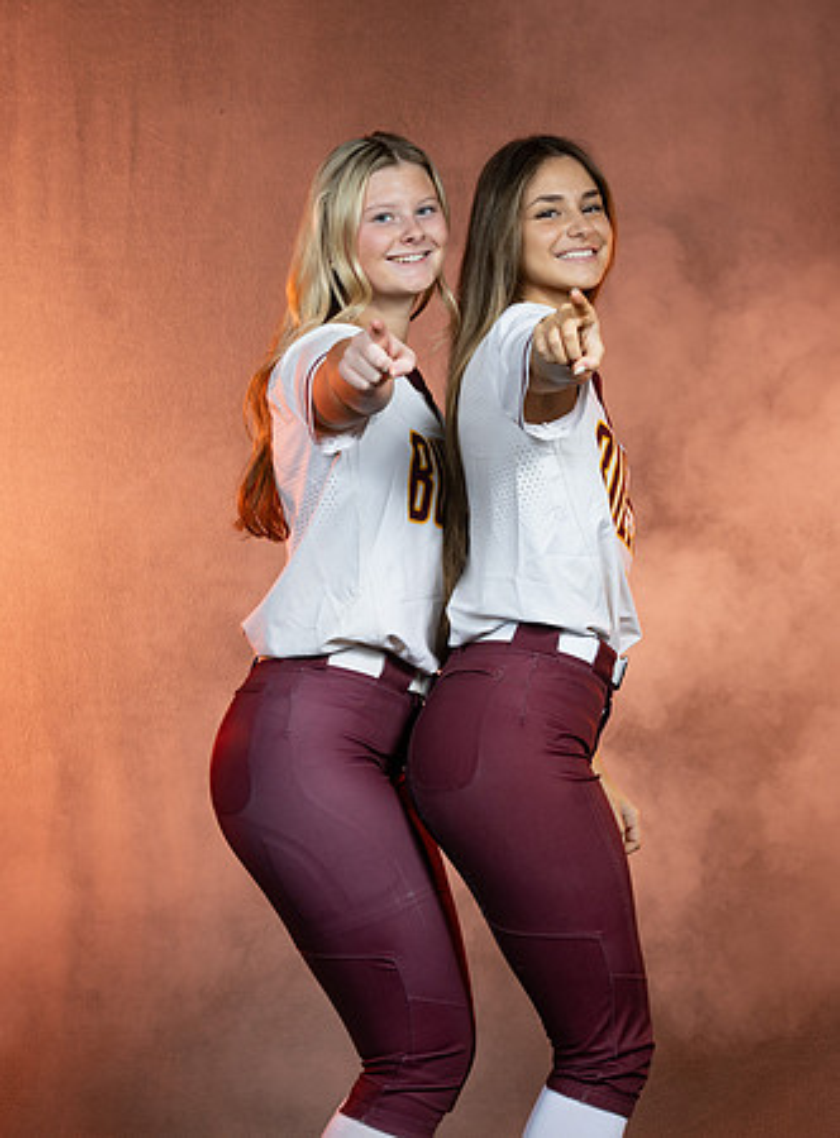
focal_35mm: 113
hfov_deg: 13.0
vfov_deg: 17.5
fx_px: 3692
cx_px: 440
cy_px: 534
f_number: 6.3
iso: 125
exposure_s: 1/160
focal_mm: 70
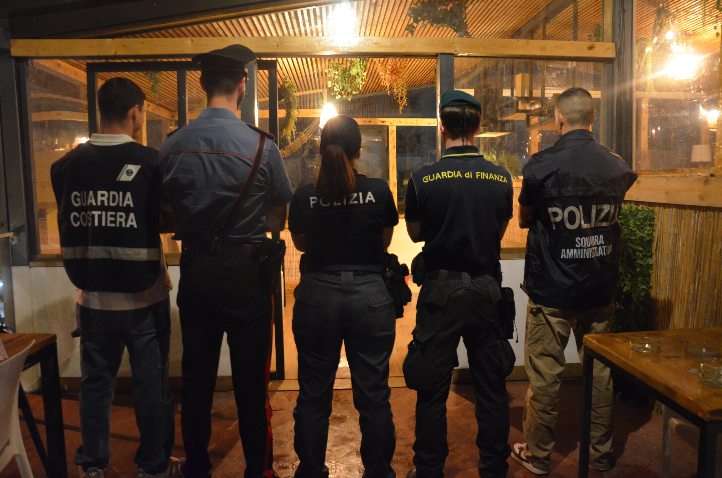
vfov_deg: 47.7
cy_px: 239
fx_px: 540
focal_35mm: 27
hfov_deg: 67.5
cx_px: 361
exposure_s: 1/8
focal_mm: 18
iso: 3200
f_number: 3.5
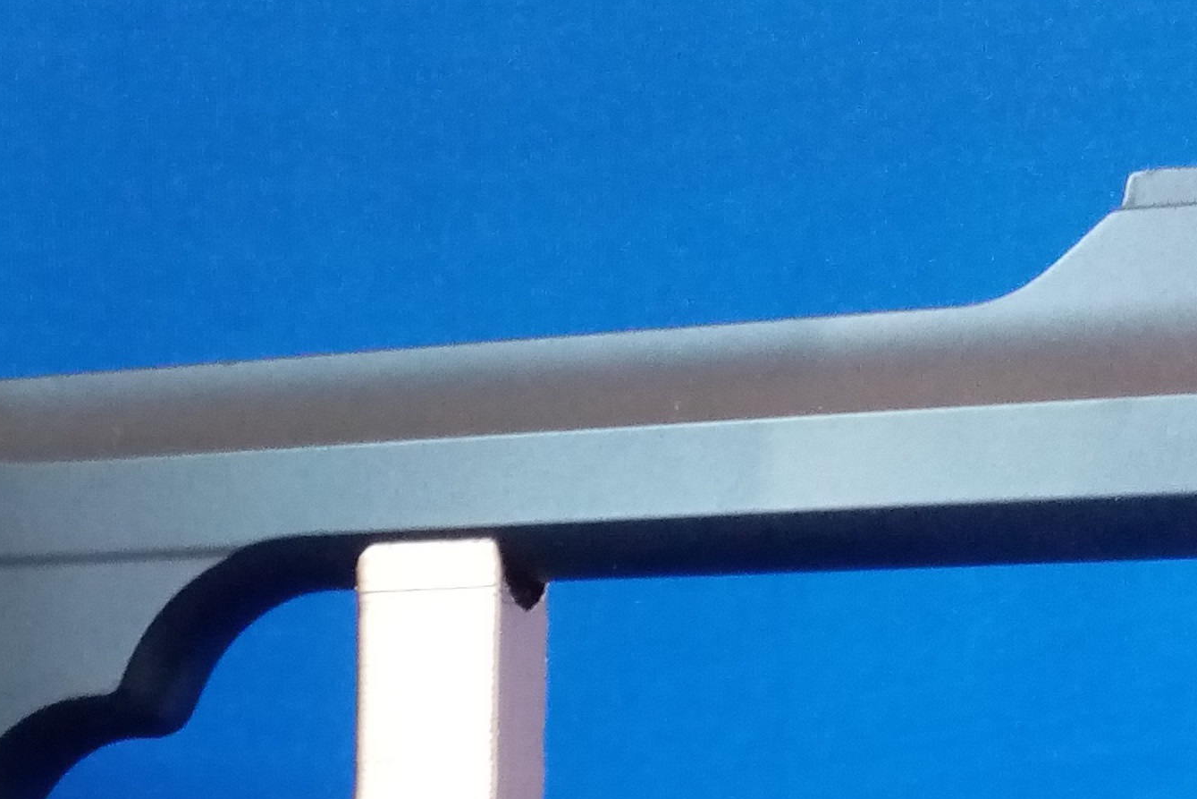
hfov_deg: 23.5
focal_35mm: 84
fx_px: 2793
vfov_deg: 14.8
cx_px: 95
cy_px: 1297
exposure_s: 1/25
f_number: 1.8
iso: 594
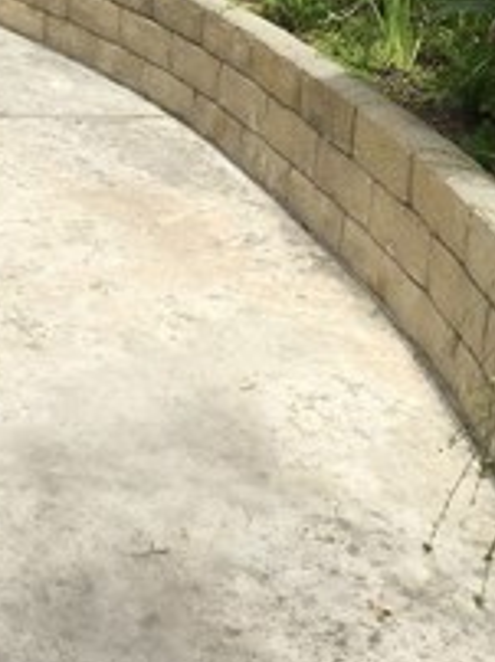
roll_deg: -9.8
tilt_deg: -11.9
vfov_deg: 20.4
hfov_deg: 15.9
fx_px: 1758
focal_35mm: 92
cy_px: -49
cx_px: 108
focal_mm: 4.15
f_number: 2.2
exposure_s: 1/1538
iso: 25
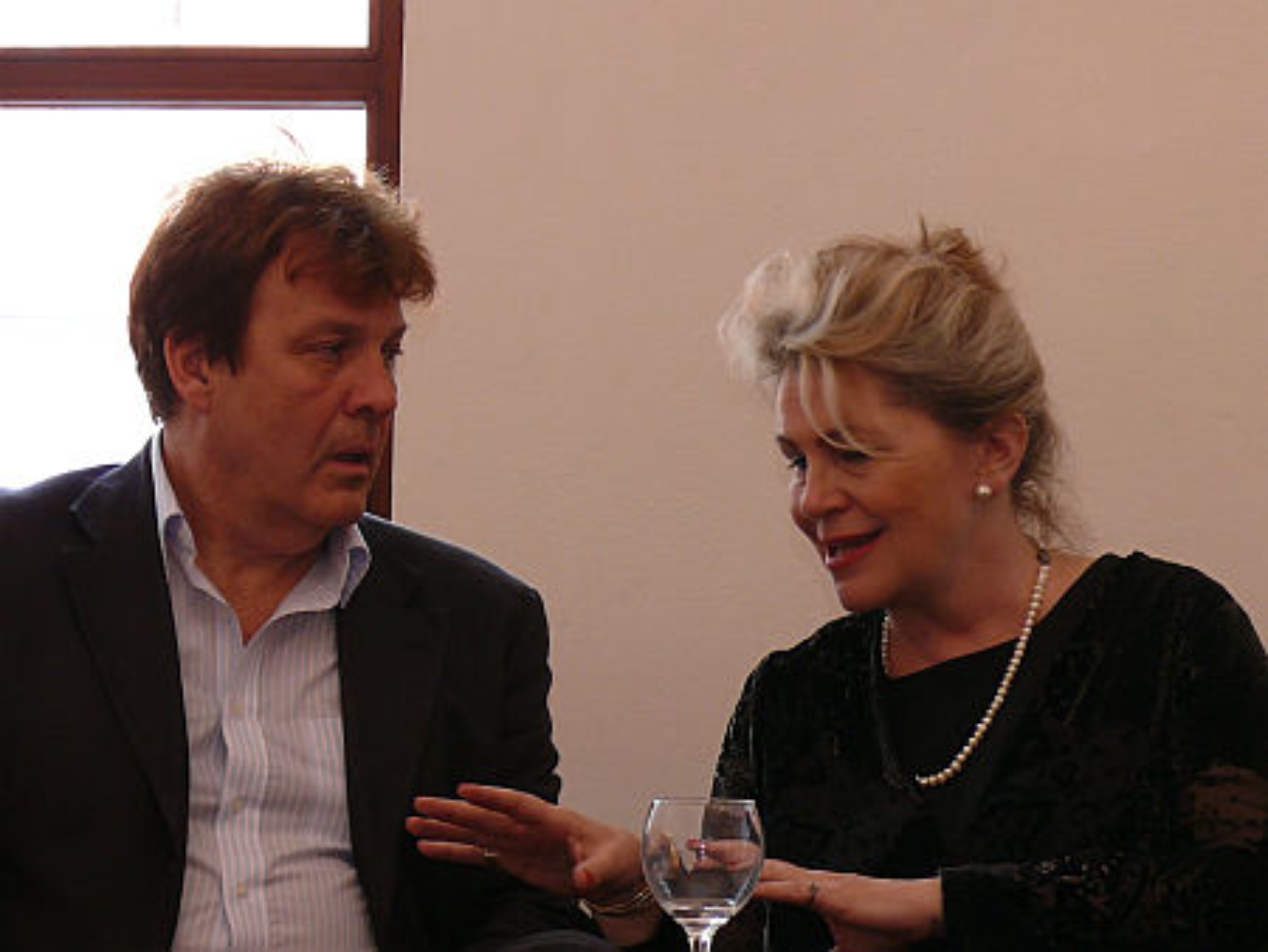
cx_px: 634
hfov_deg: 12.2
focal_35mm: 162
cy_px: 476
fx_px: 5937
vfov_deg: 9.2
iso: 100
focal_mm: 19.2
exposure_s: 1/30
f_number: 4
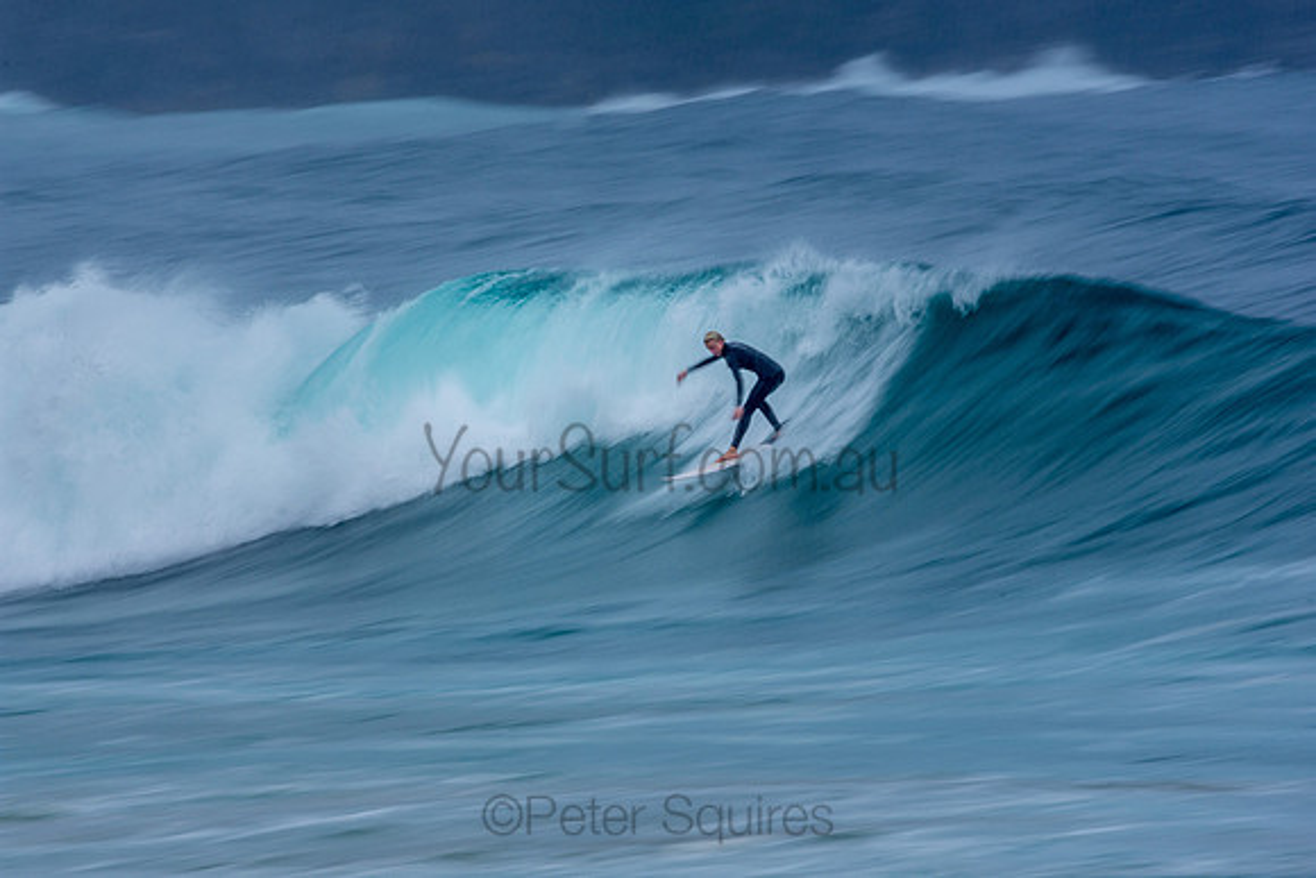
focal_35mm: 720
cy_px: 439
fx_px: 26325
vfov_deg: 1.9
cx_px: 658
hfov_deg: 2.9
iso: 100
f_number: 22
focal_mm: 480
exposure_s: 1/15
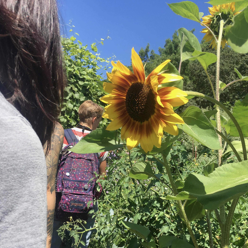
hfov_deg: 47.2
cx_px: 124
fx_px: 284
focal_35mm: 35
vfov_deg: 46.4
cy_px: 167
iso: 25
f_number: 2.2
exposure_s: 1/785
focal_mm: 4.15
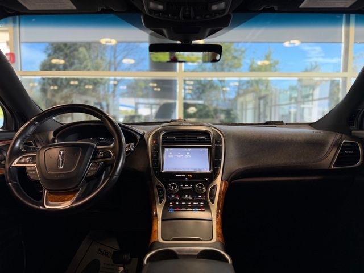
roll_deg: +0.2
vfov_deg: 56.8
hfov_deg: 71.6
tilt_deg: -5.2
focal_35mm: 24
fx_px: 252
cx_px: 182
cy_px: 136
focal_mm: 6.76
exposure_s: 1/120
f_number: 1.78
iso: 200
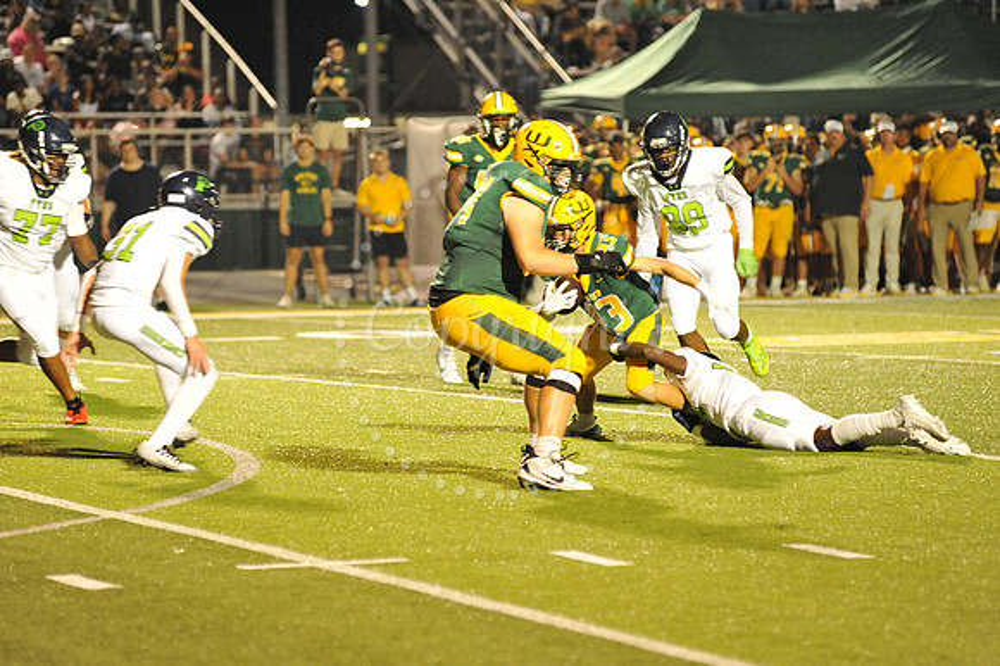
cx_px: 500
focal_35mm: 200
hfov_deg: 10.3
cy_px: 333
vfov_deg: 6.9
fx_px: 5552
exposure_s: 1/320
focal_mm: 200
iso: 6400
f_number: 4
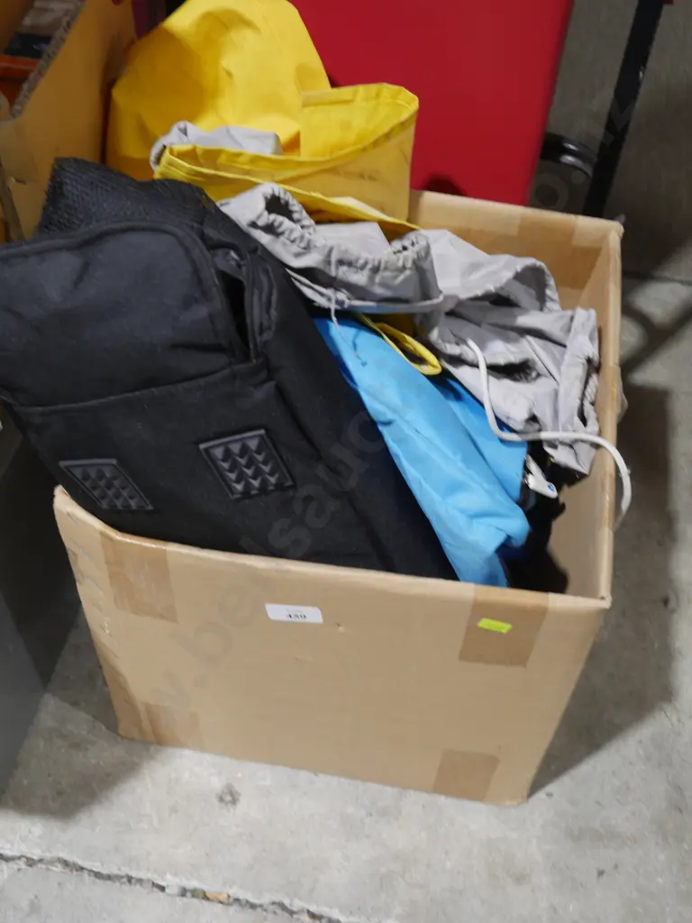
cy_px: 462
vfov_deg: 46.8
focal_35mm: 40
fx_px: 1066
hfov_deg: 36.0
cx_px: 346
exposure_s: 1/60
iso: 640
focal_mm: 20
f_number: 4.4
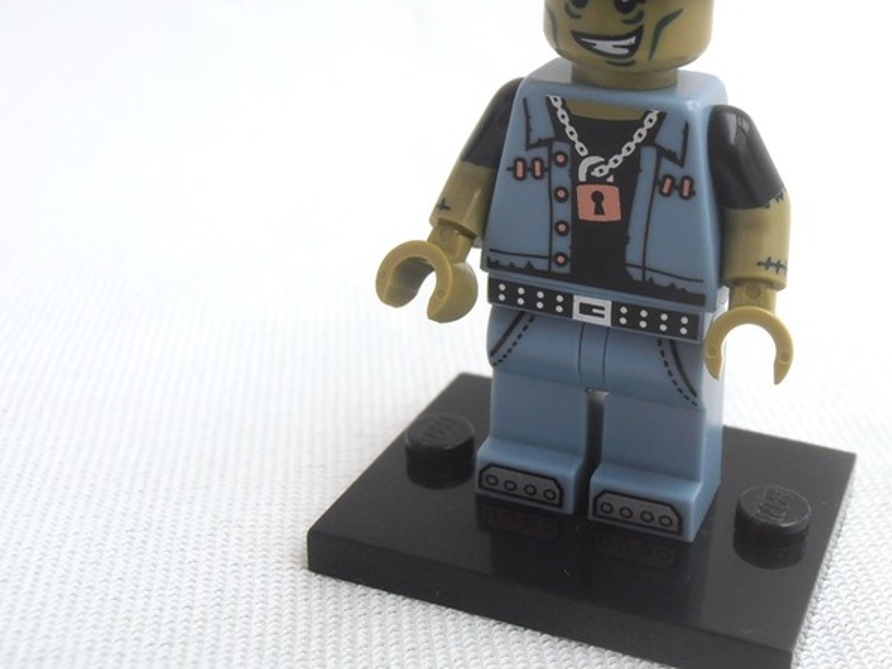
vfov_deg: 26.0
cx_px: 600
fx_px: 1443
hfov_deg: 34.0
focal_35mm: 56
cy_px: 229
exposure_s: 1/100
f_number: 3.9
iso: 80
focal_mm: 6.61
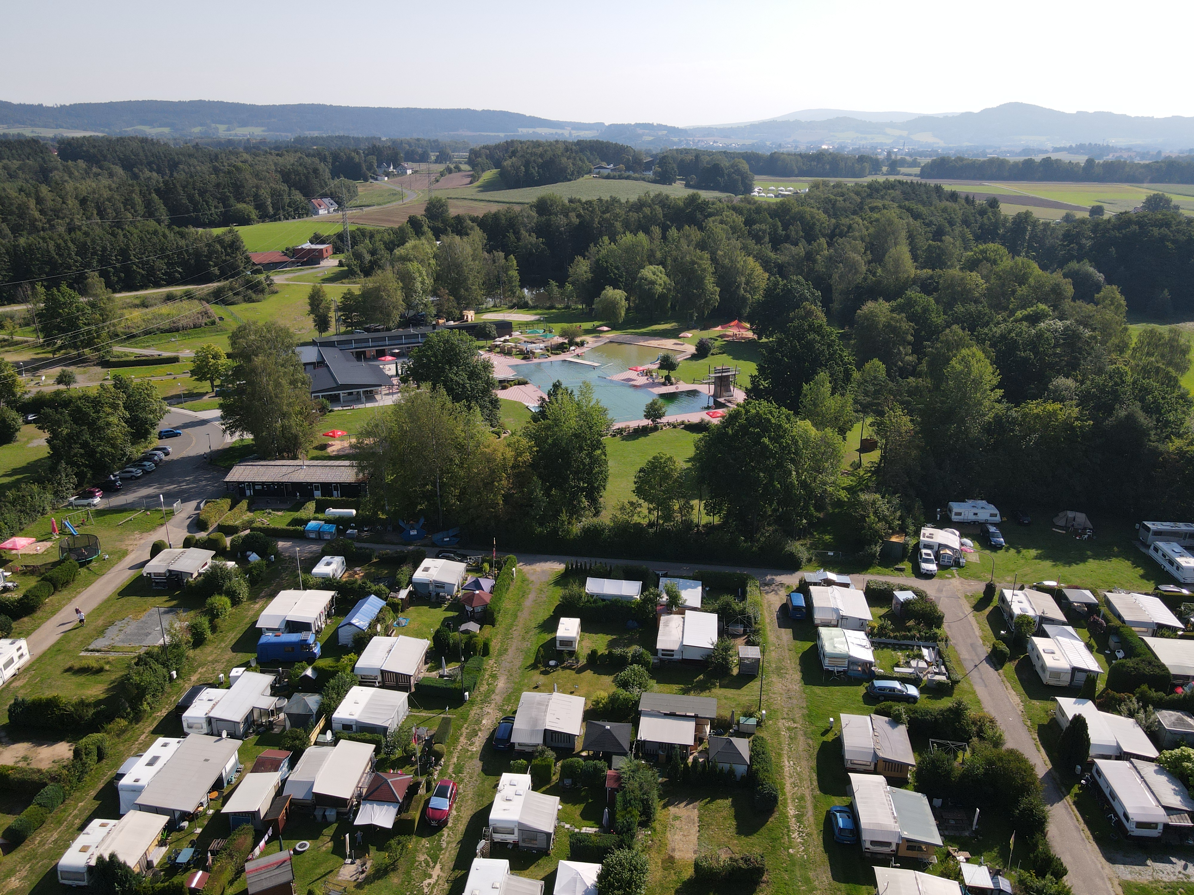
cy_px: 448
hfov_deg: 71.6
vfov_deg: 56.8
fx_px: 828
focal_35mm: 24
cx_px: 597
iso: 100
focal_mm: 4.5
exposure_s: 1/725
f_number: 2.8
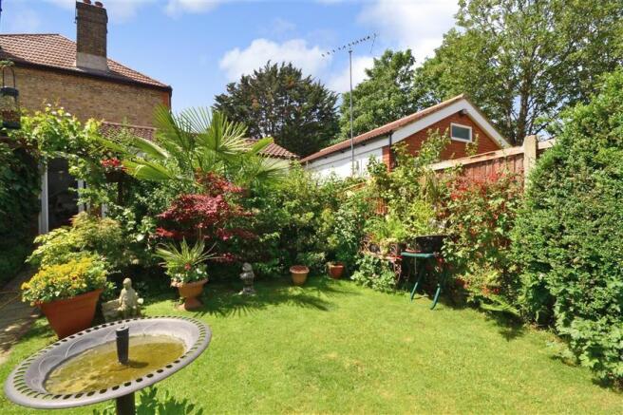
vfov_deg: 77.3
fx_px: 260
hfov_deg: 100.4
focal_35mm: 15
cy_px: 208
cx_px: 312
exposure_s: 1/40
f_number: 22
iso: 400
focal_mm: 10
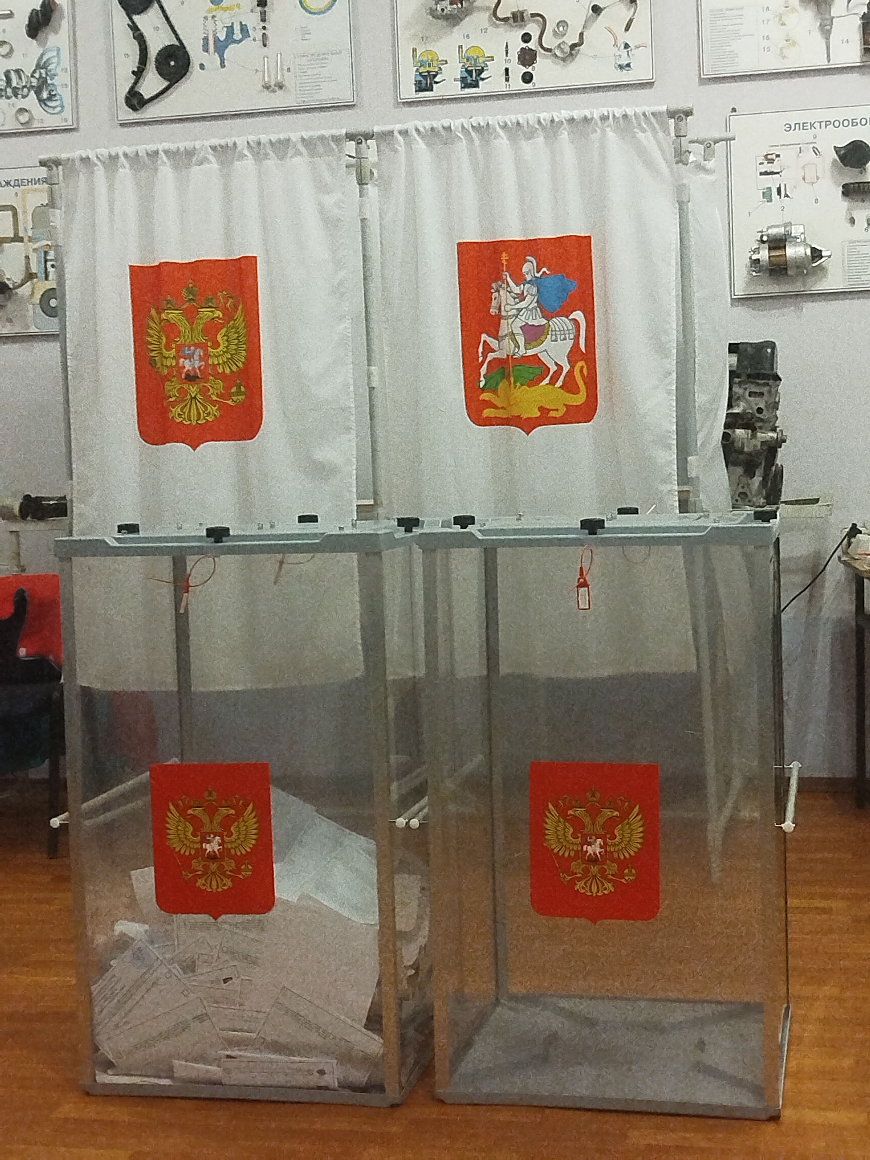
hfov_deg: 27.5
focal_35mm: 53
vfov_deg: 36.2
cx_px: 435
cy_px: 580
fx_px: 1776
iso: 800
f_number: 1.7
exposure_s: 1/33
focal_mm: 5.31
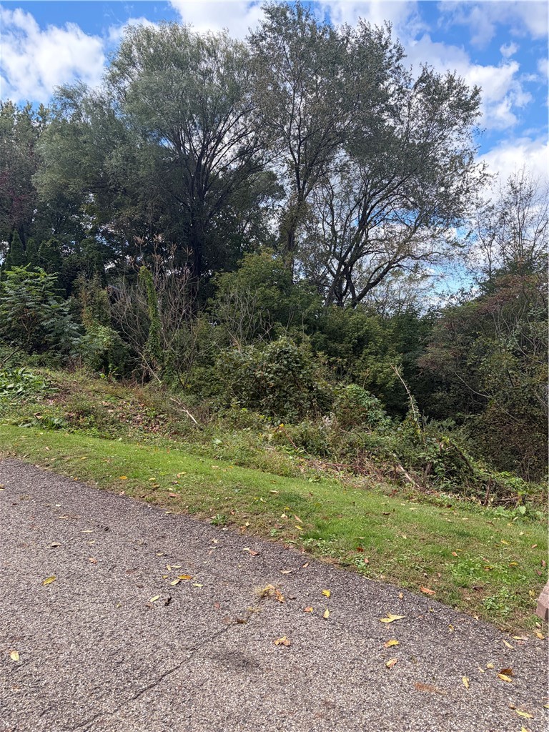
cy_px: 366
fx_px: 550
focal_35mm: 26
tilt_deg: -4.0
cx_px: 274
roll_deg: +1.0
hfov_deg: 53.1
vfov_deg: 67.3
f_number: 1.6
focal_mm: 5.96
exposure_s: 1/1016
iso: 64
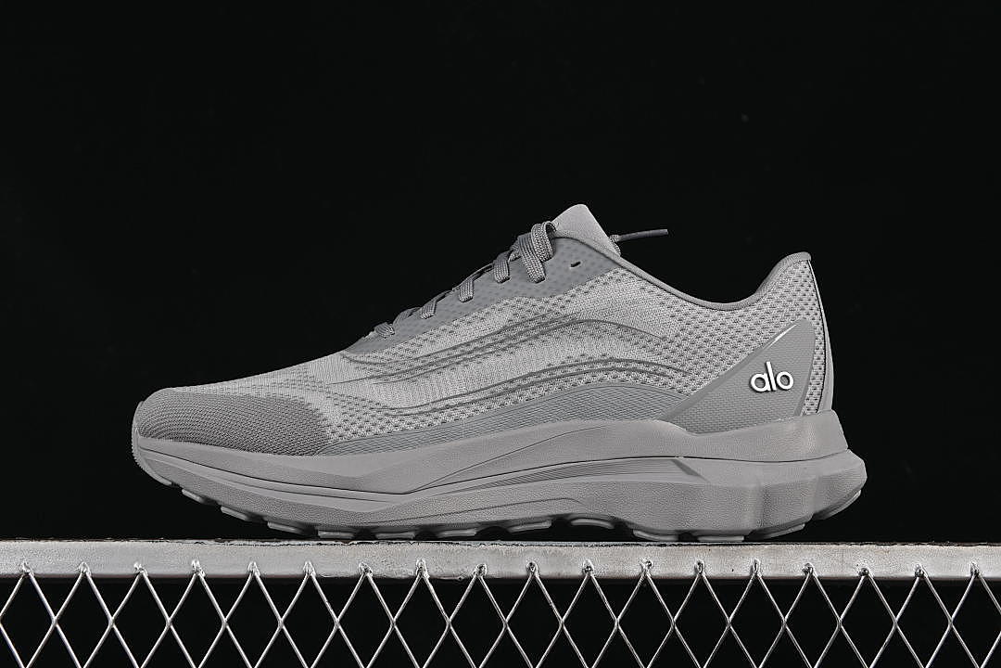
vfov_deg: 18.2
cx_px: 500
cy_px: 334
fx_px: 2085
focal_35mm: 75
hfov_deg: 27.0
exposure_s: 1/80
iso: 160
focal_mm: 50
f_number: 8
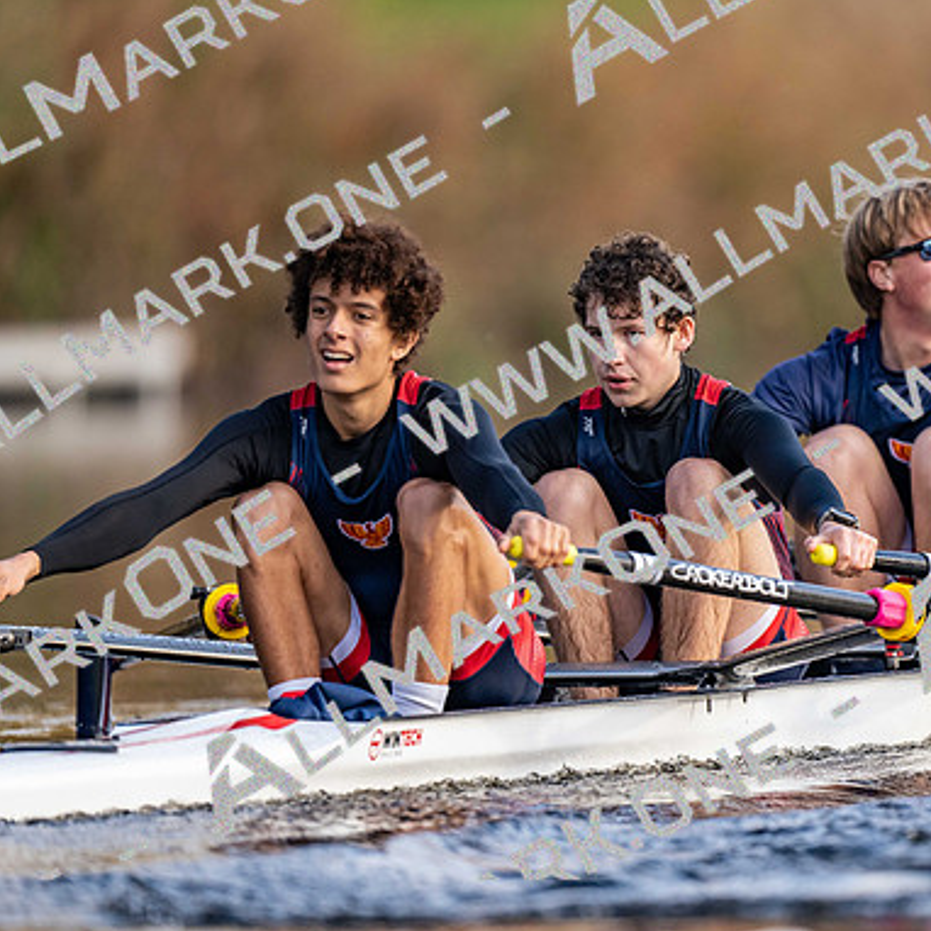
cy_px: 462
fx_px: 23552
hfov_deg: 2.3
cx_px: 702
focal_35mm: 774
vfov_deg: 2.3
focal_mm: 600
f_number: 4
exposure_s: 1/2500
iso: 1250
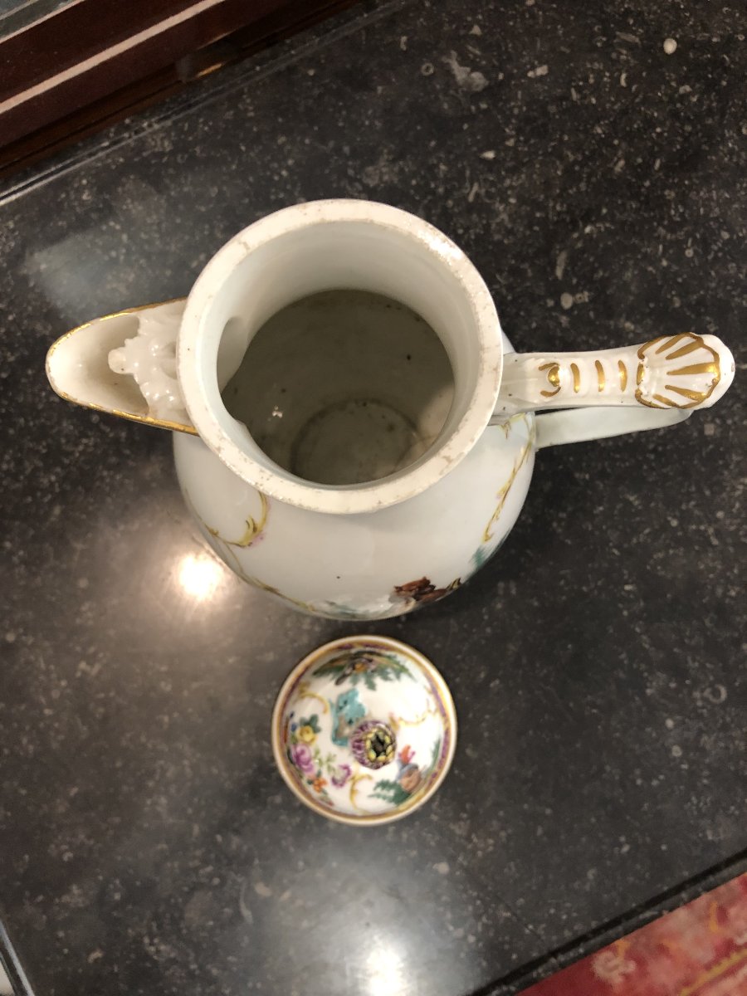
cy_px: 498
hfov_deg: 49.7
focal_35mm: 28
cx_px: 374
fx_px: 806
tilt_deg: -83.1
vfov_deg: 63.4
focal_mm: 4
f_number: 1.8
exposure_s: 1/15
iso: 80
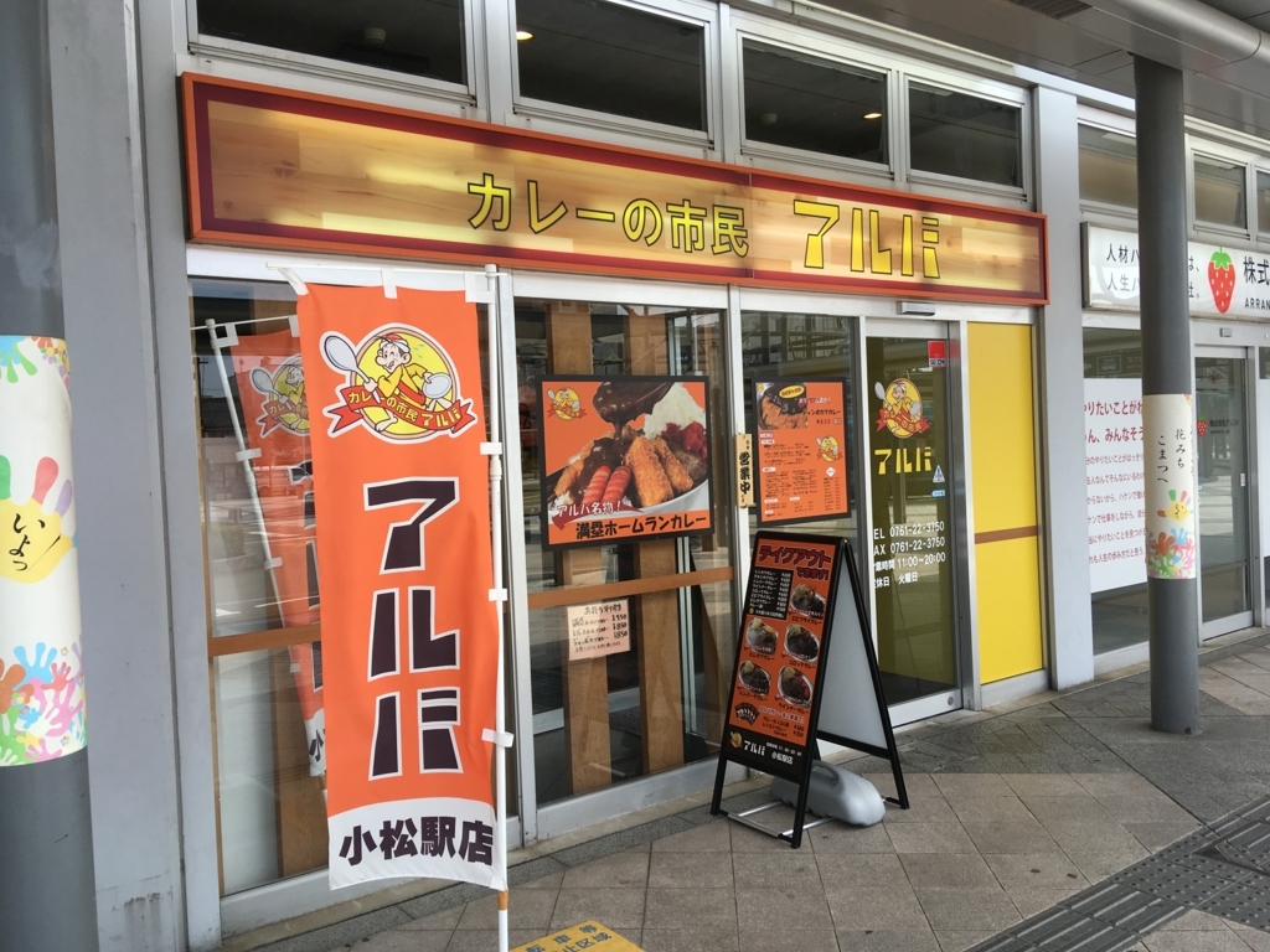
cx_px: 635
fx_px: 1064
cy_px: 476
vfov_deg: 48.2
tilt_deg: -2.2
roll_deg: +2.3
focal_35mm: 29
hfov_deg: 61.7
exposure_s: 1/472
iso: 25
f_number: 2.2
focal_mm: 4.15
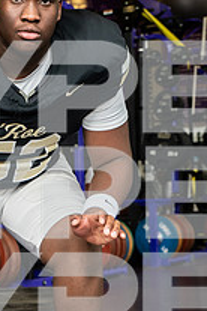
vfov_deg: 20.4
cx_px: 24
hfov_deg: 13.6
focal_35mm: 100
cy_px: 194
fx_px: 862
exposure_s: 1/250
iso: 500
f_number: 5.6
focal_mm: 46
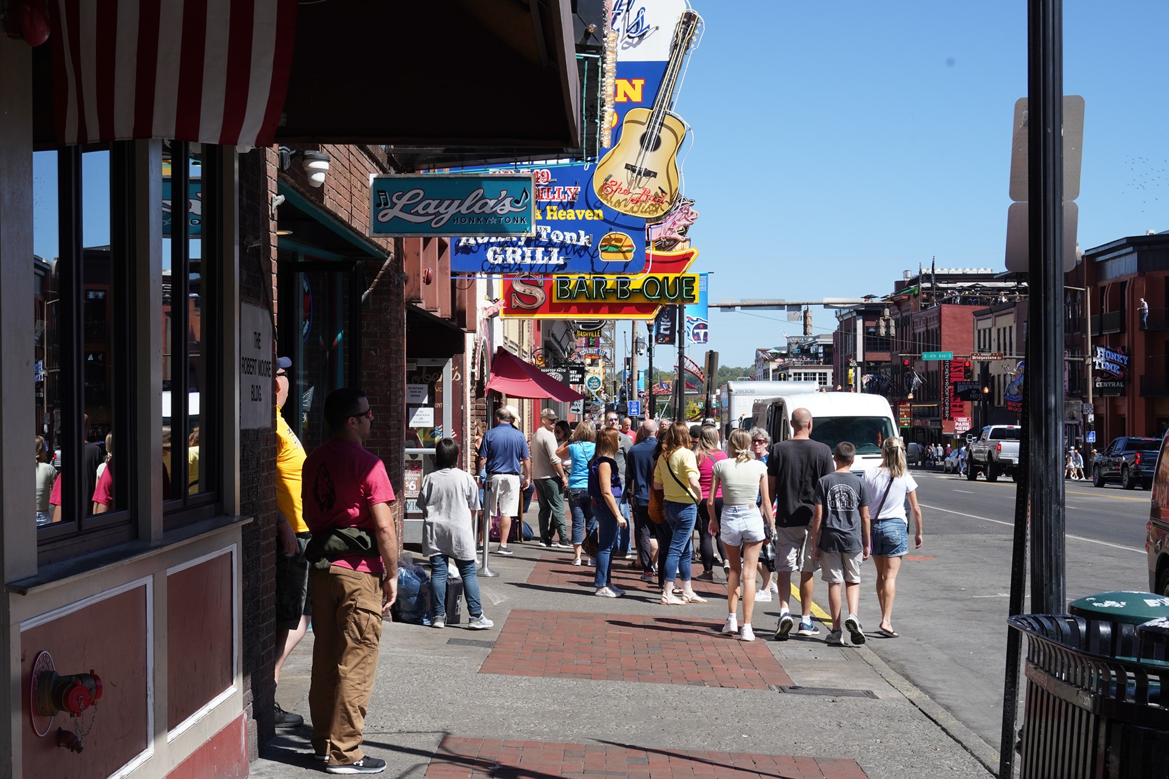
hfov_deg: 39.6
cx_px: 584
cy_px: 390
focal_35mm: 50
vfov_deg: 27.0
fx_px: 1624
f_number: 13
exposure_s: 1/100
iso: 400
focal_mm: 50
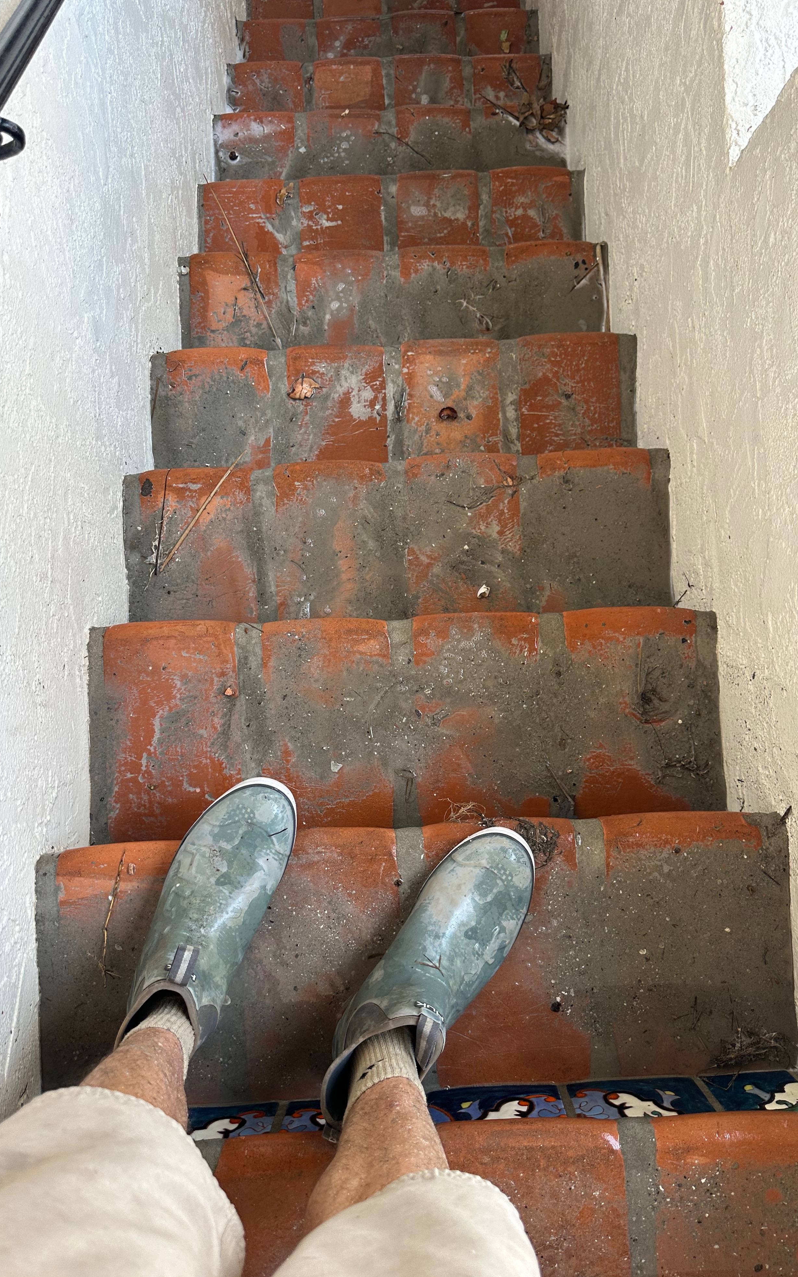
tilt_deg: -87.8
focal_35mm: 26
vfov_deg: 70.4
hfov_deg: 47.6
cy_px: 639
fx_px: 905
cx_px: 417
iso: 125
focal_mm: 6.86
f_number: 1.78
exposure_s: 1/172
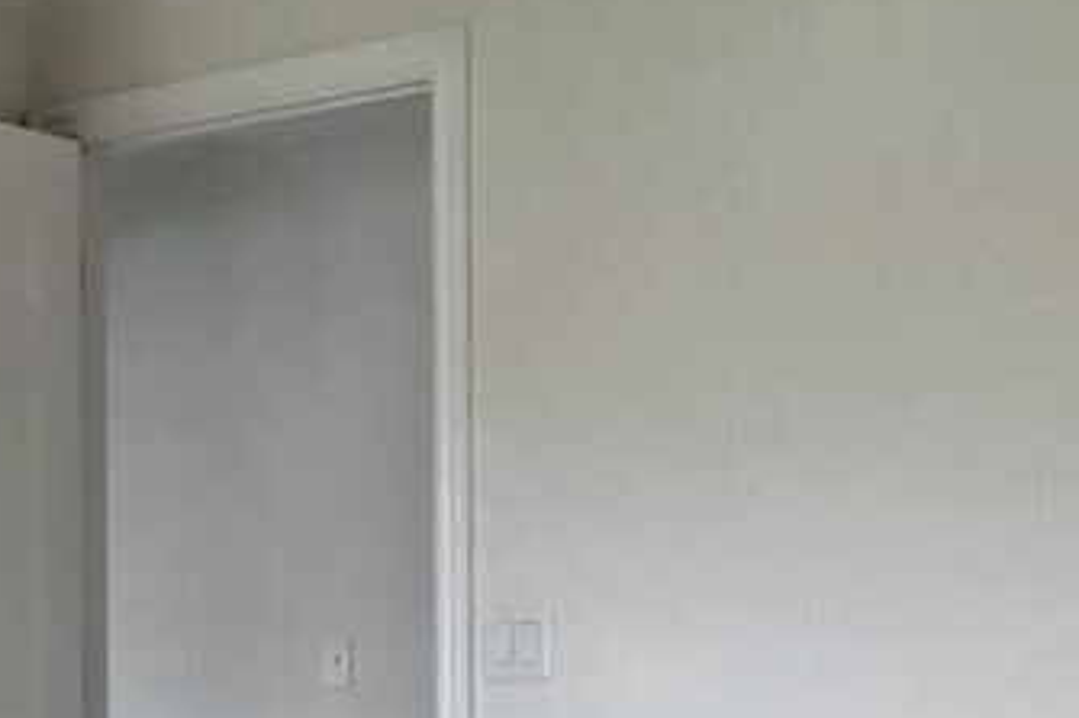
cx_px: 259
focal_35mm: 76
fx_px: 2277
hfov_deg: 26.3
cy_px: 745
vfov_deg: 17.4
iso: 3200
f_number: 11
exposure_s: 1/13
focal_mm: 10
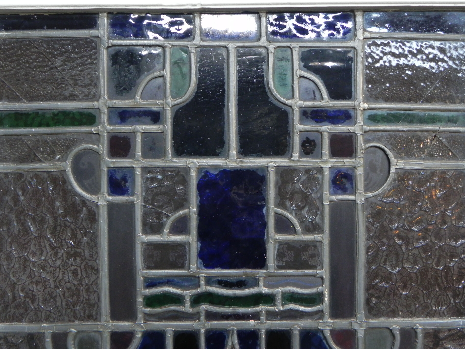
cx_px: 232
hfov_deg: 55.4
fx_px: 443
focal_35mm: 33
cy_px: 174
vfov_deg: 42.9
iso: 400
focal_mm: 5.9
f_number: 2.8
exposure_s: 1/15
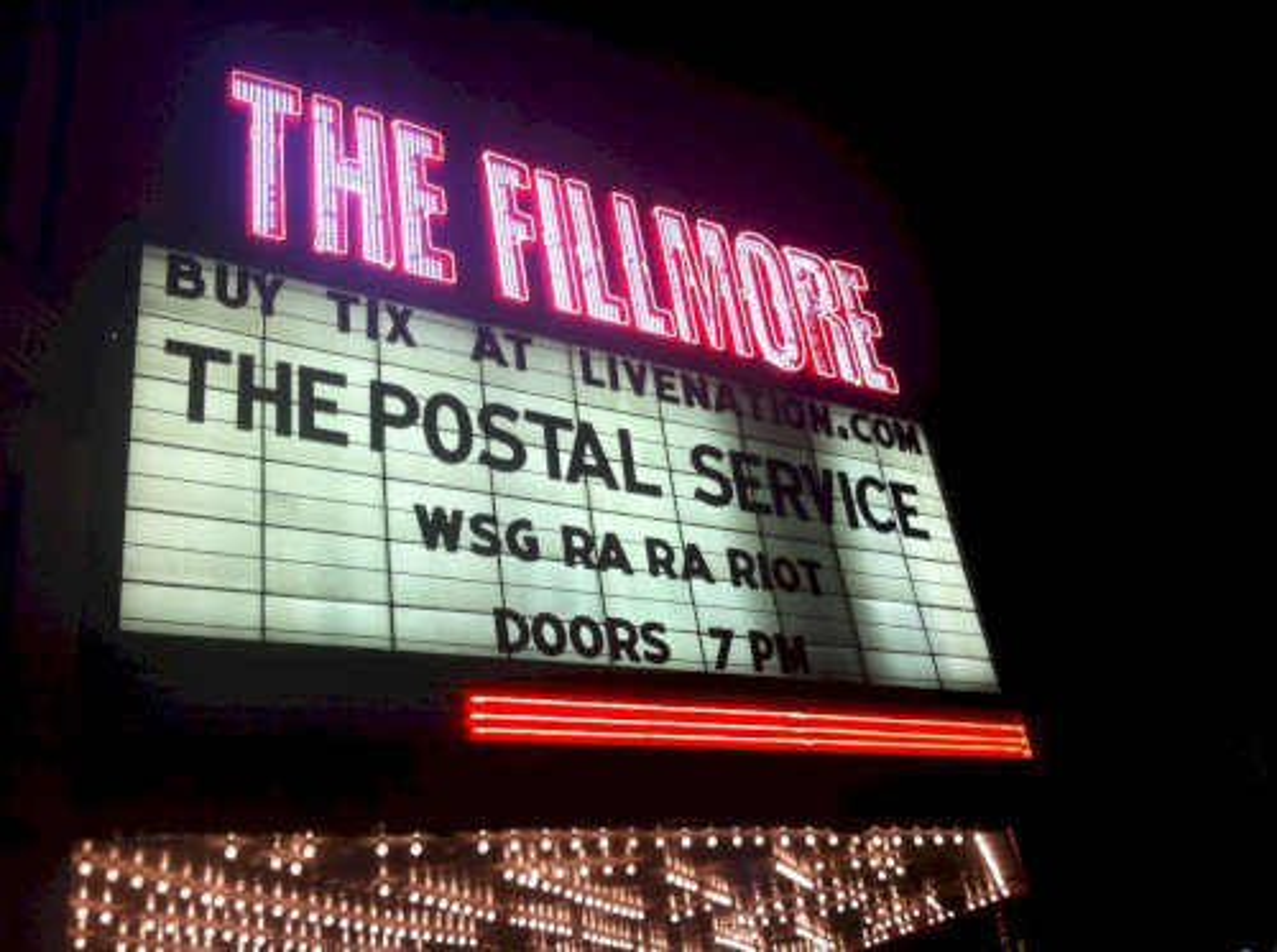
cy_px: 476
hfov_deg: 52.7
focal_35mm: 35
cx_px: 638
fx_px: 1289
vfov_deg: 40.6
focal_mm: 3.9
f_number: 2.8
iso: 80
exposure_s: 1/60
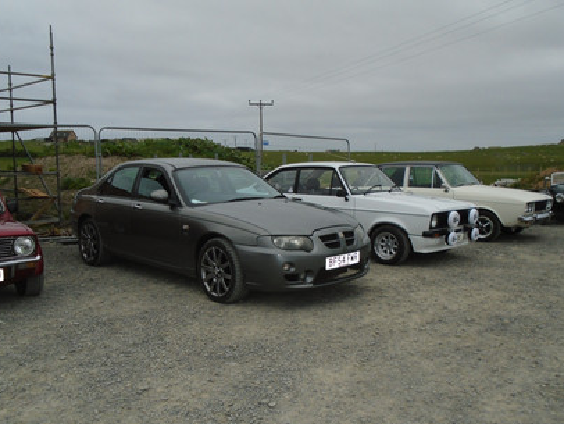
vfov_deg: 44.0
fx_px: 522
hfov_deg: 56.7
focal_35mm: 32
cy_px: 250
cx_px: 260
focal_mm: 4.6
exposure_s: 1/1000
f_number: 3.2
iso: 100
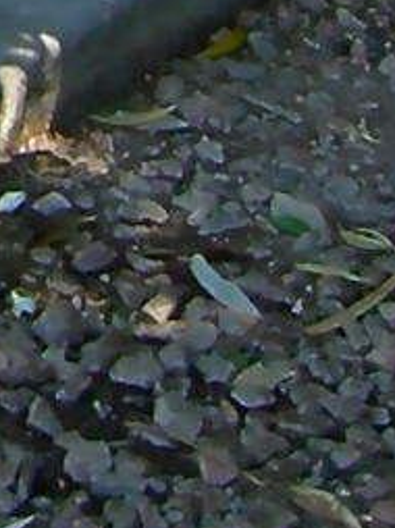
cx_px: -888
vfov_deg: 6.2
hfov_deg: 4.9
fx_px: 4328
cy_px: -1287
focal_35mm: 284
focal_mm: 7.5
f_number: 3.8
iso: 64
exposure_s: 1/89.3
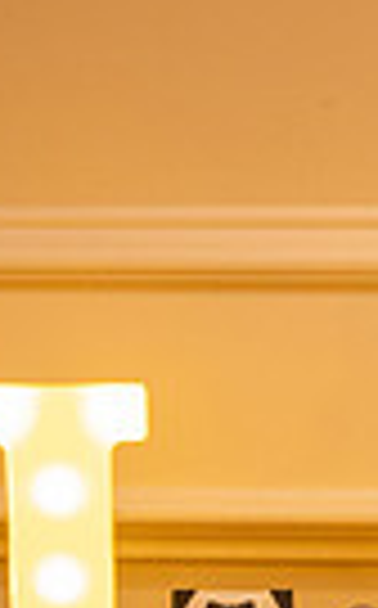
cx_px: 950
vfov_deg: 9.3
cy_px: 671
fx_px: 3687
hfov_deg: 5.6
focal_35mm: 223
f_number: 4
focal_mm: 51
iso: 2500
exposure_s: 1/50
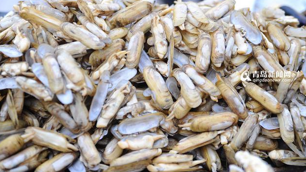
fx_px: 519
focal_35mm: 64
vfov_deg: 18.8
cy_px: 74
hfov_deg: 32.8
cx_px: 151
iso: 500
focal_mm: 60
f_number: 2.8
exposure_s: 1/800
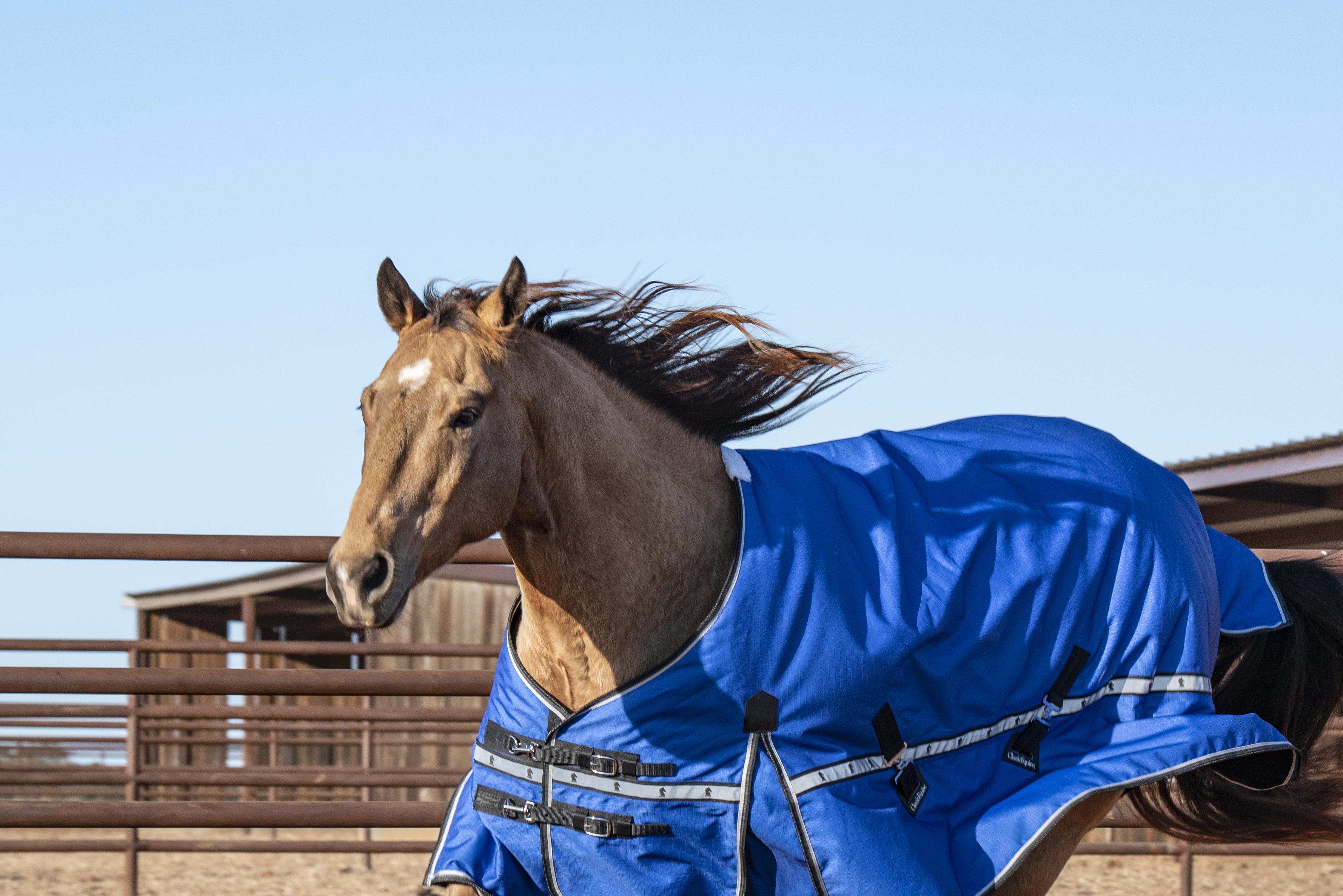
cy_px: 712
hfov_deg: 11.0
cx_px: 862
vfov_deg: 7.4
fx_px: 6941
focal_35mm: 186
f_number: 8
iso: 400
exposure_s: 1/400
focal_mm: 110
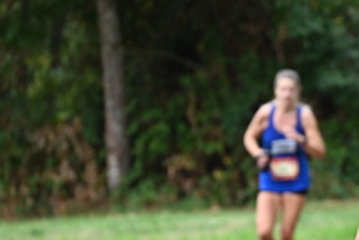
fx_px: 5119
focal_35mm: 513
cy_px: 179
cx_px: 401
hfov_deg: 4.0
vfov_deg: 2.7
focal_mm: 200
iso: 900
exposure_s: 1/250
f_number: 6.3
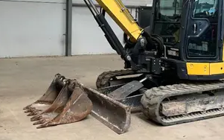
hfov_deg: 40.9
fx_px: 299
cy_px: 40
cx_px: 93
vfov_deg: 26.1
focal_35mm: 49
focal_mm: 3
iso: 80
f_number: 1.8
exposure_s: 1/60
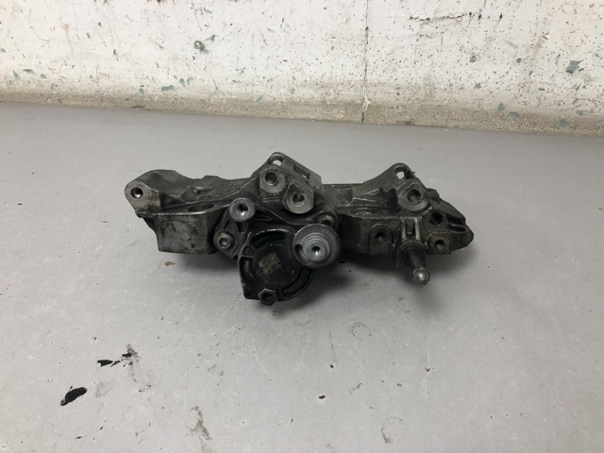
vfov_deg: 49.7
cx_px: 302
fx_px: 489
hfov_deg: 63.4
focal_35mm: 28
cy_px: 226
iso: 40
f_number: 1.8
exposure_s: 1/33
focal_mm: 4
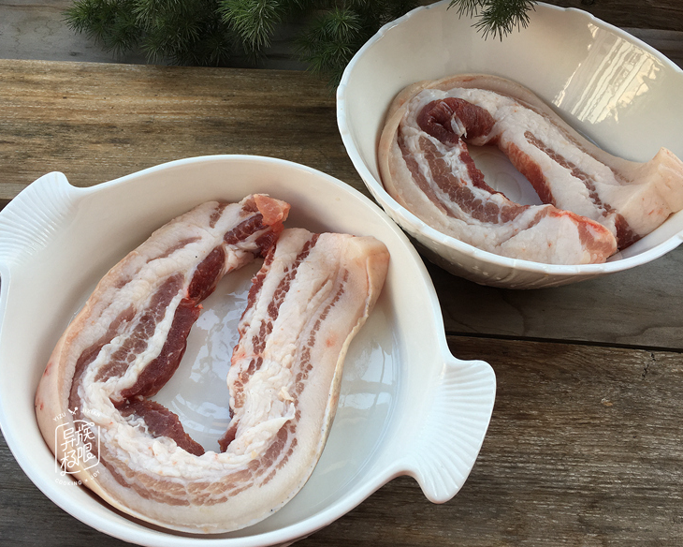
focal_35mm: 31
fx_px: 627
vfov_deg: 47.1
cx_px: 325
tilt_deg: -56.3
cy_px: 279
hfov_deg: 57.2
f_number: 2.2
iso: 25
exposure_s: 1/111
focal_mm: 4.15
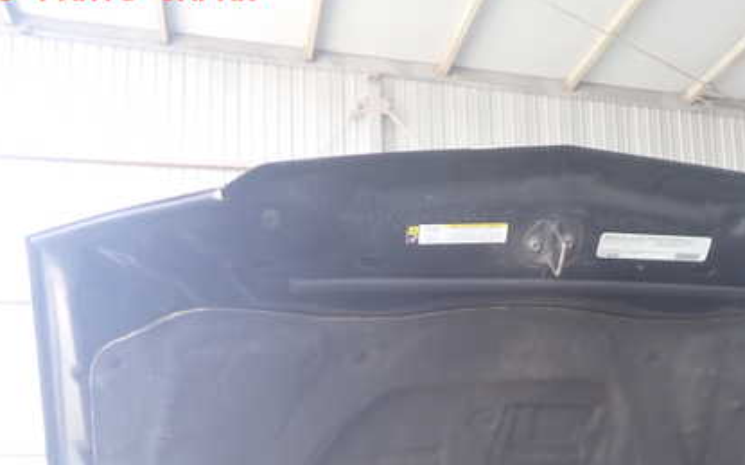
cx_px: 469
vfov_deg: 27.4
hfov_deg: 43.1
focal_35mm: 46
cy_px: 370
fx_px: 934
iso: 200
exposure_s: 1/80
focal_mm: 5.4
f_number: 2.3
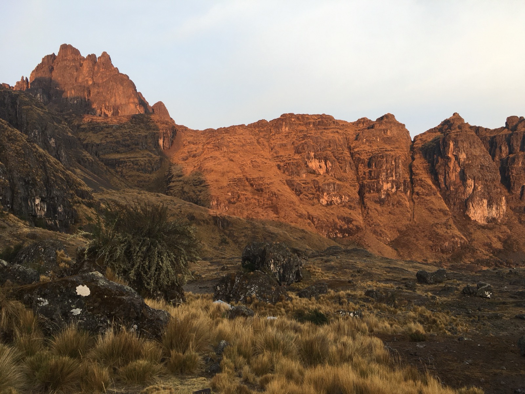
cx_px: 262
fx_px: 440
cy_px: 197
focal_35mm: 29
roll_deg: +0.8
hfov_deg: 61.7
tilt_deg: +3.4
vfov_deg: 48.2
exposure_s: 1/120
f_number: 2.2
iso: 32
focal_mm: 4.15
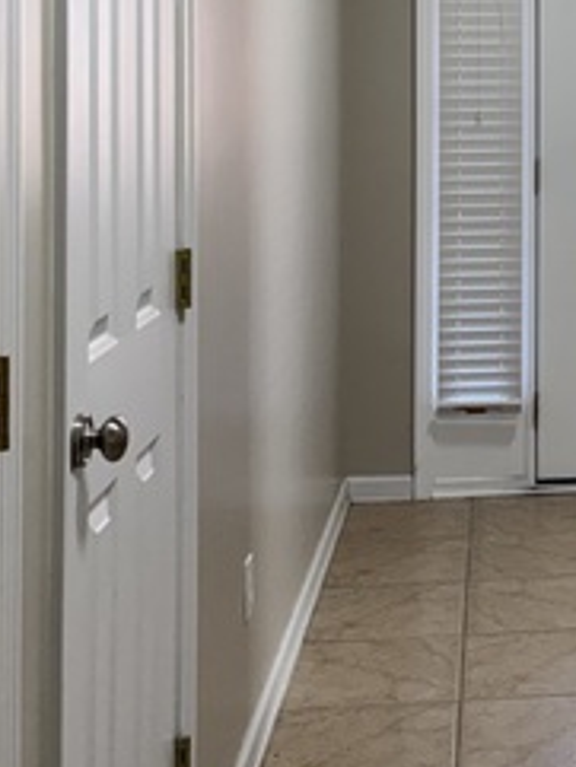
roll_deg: -0.5
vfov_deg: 25.9
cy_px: 30
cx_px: 713
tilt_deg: +0.3
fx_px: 1596
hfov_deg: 19.2
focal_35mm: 72
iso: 80
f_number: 1.6
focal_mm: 5.96
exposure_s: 1/120
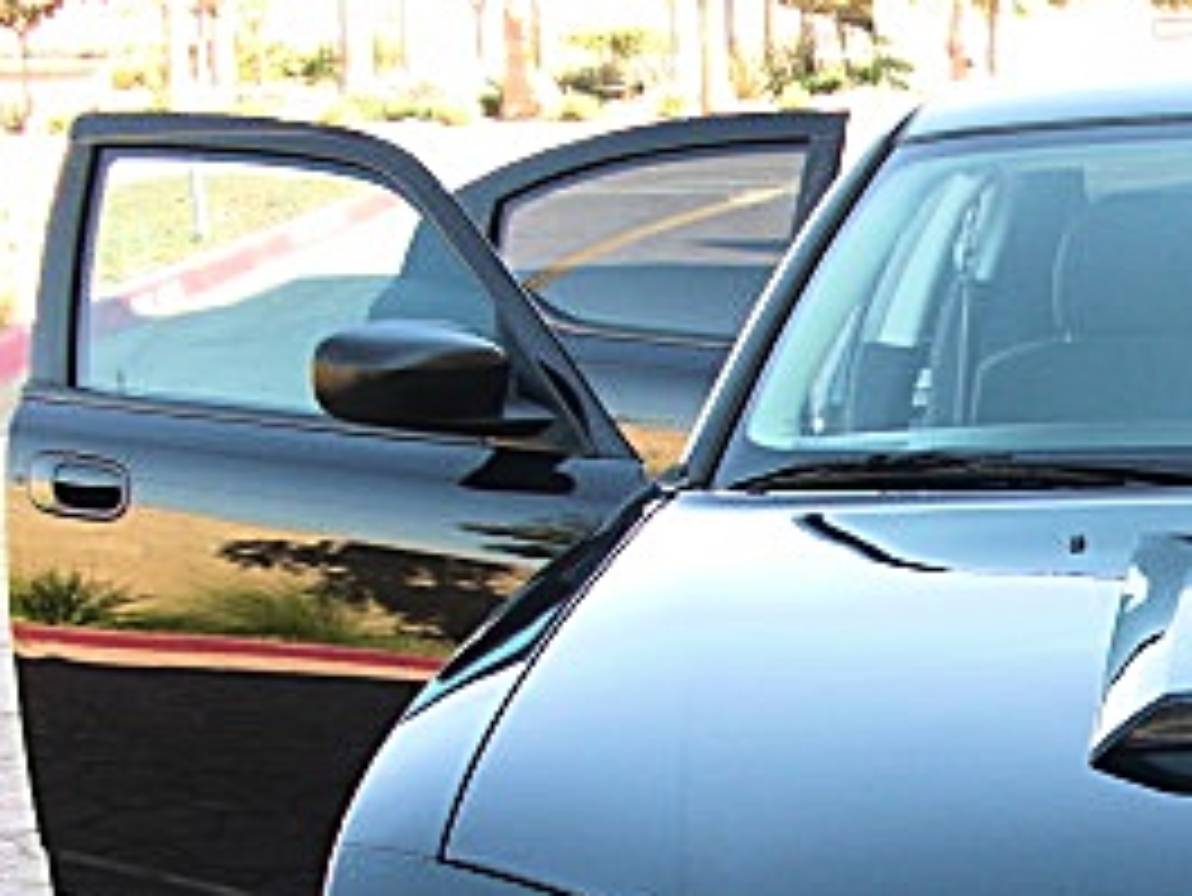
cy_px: 882
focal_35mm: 87
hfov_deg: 21.1
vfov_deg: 16.6
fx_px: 2997
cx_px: 1376
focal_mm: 6.3
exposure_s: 1/80
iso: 50
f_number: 2.8
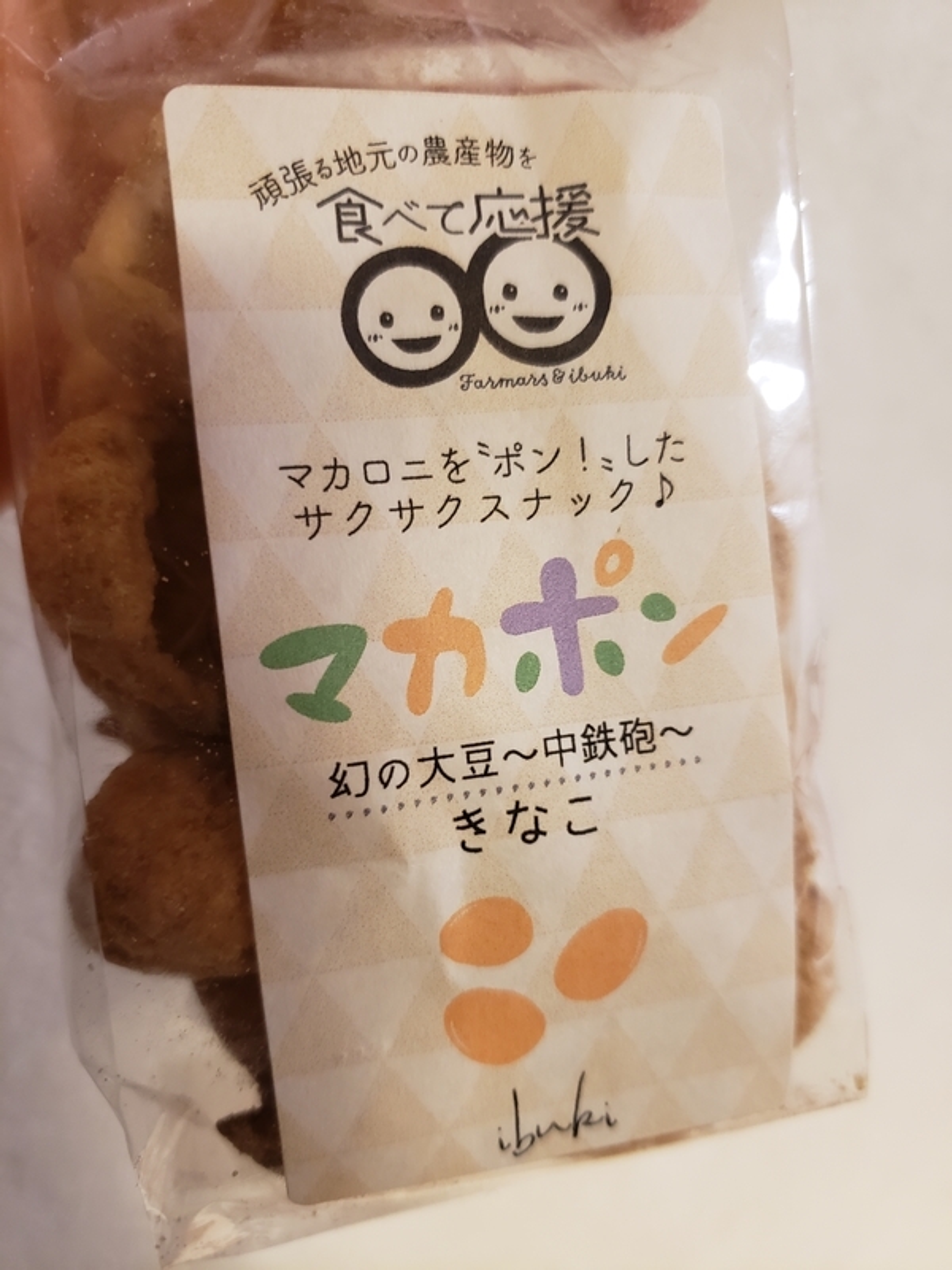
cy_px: 635
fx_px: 953
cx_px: 476
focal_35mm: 26
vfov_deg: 67.3
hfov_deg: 53.1
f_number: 1.5
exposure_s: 1/25
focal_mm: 4.3
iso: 250
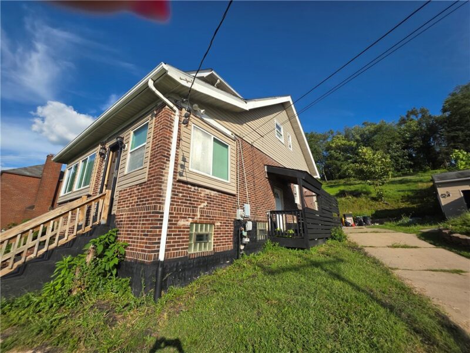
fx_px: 177
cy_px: 176
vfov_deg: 89.9
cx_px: 235
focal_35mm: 13
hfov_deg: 106.2
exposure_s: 1/2333
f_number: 1.9
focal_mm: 2.2
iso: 40
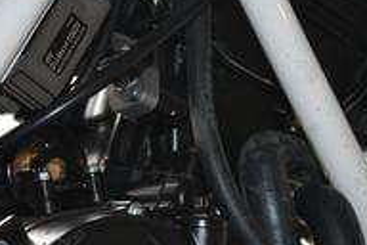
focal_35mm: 107
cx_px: 32
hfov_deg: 18.8
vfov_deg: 12.8
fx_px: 1091
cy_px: 187
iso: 640
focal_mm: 22
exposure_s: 1/60
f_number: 3.8
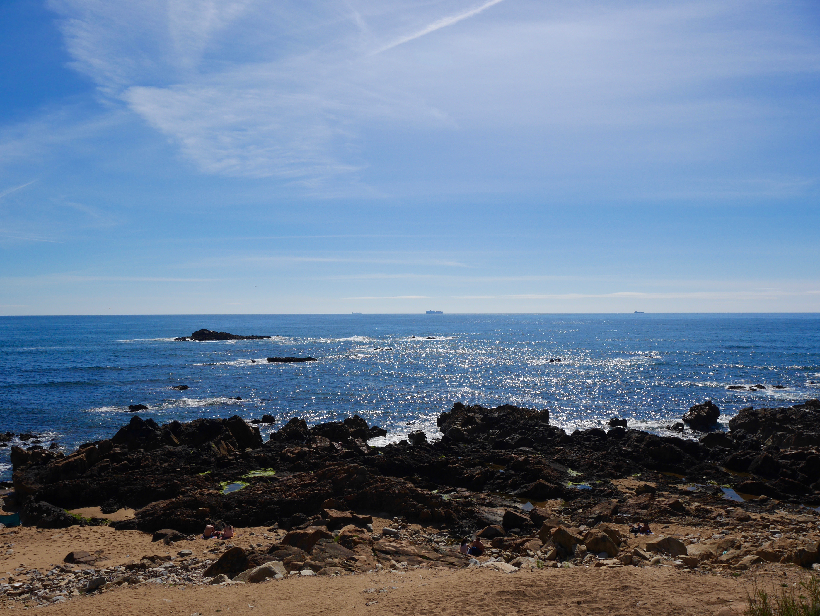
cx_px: 410
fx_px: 664
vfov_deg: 49.8
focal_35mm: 28
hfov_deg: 63.4
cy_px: 308
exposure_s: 1/800
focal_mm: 14
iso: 200
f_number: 10
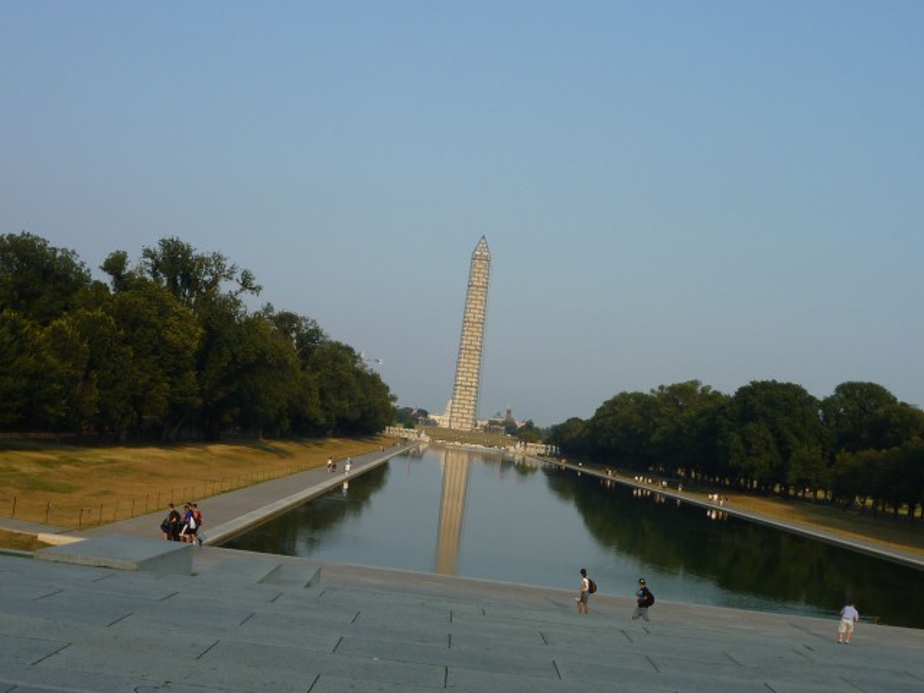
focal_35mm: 51
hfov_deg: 37.5
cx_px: 462
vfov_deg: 28.6
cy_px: 346
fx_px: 1361
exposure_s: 1/400
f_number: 4.2
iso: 80
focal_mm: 7.4
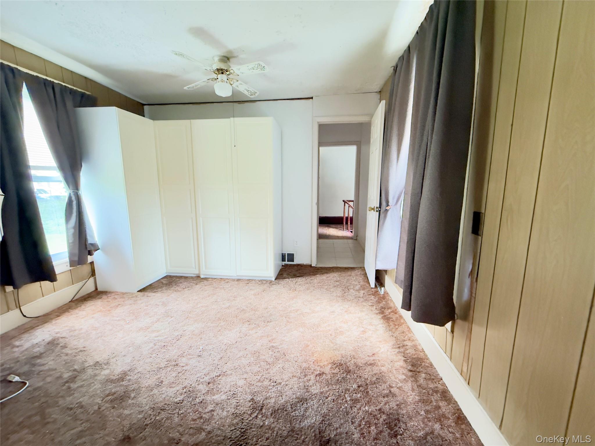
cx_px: 298
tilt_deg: -6.8
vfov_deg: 85.7
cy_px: 223
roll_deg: +0.8
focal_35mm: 14
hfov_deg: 102.1
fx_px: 241
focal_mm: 2.22
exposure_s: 1/30
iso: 1600
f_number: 2.2
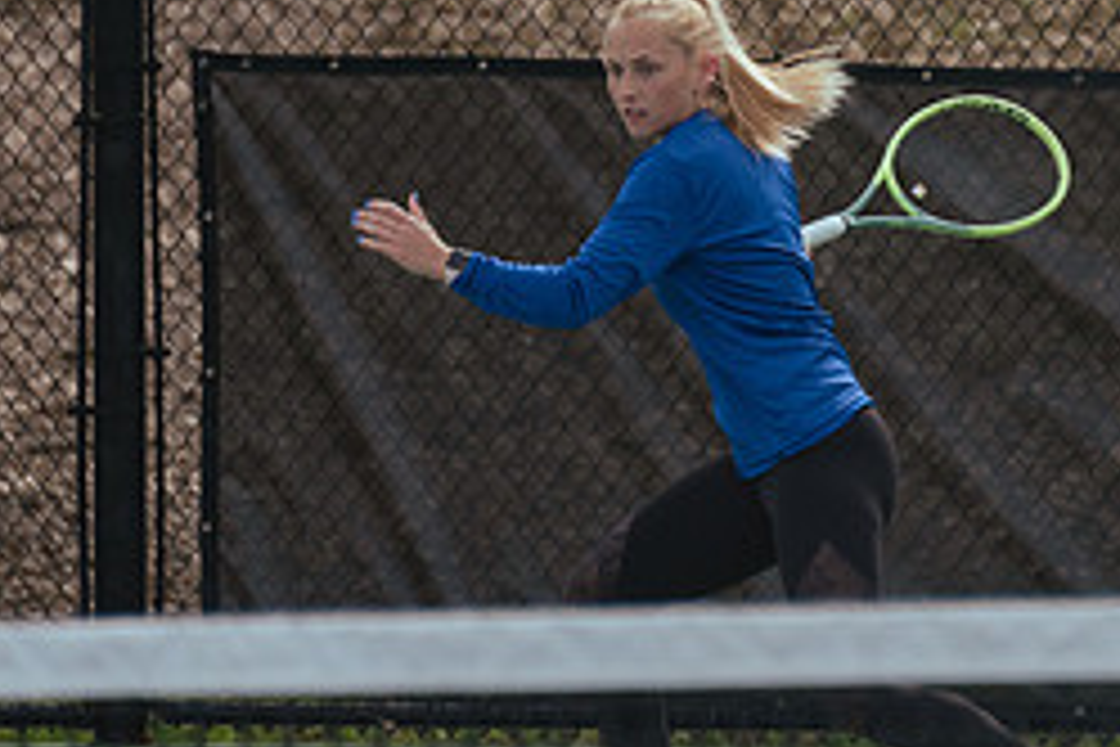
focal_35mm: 621
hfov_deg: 3.3
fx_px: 19318
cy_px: 169
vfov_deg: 2.2
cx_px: 665
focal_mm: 250
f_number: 5.6
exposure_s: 1/2500
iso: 640
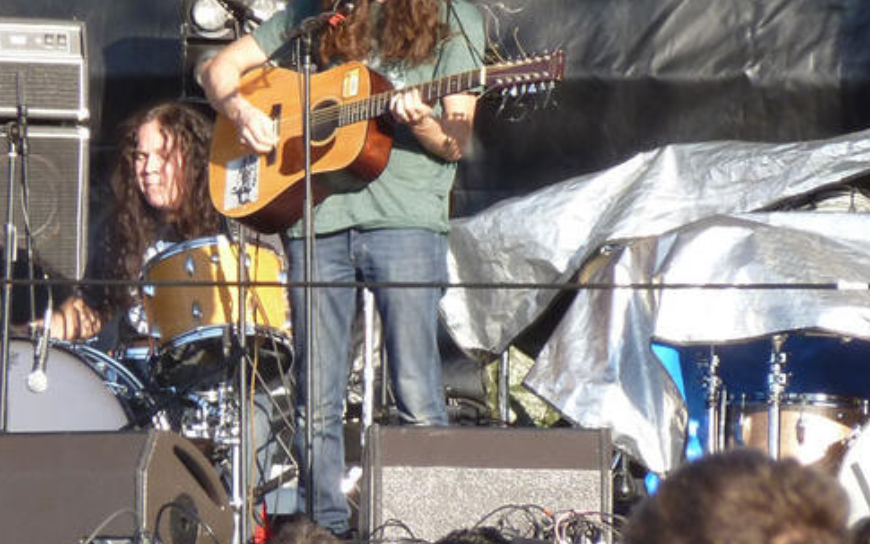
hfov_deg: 2.3
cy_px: 196
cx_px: 375
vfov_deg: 1.4
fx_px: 21503
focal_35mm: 907
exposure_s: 1/125
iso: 125
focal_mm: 68.8
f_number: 5.9
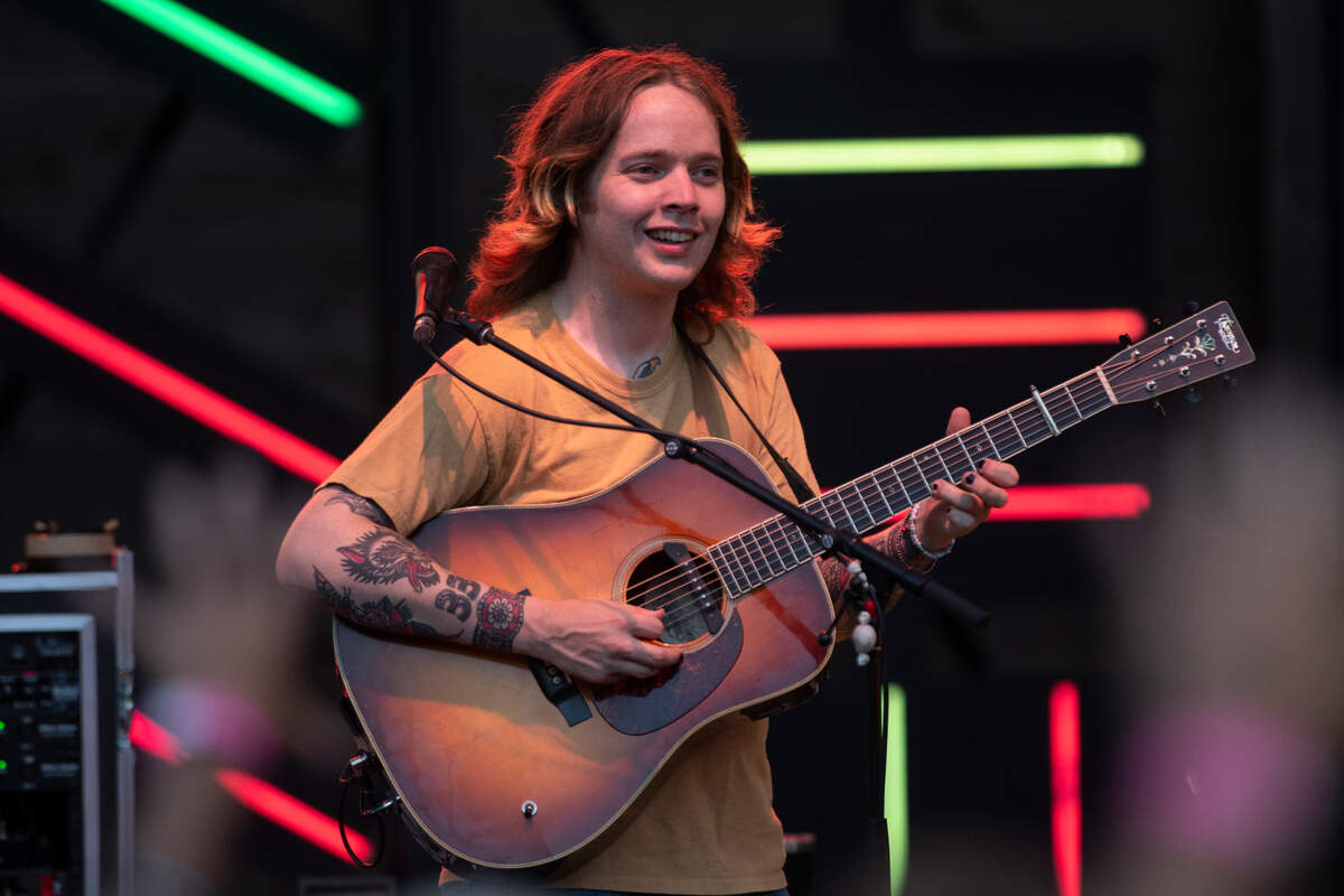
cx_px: 672
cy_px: 448
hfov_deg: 3.4
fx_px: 22398
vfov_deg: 2.3
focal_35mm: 600
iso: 800
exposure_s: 1/800
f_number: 2.8
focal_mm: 400
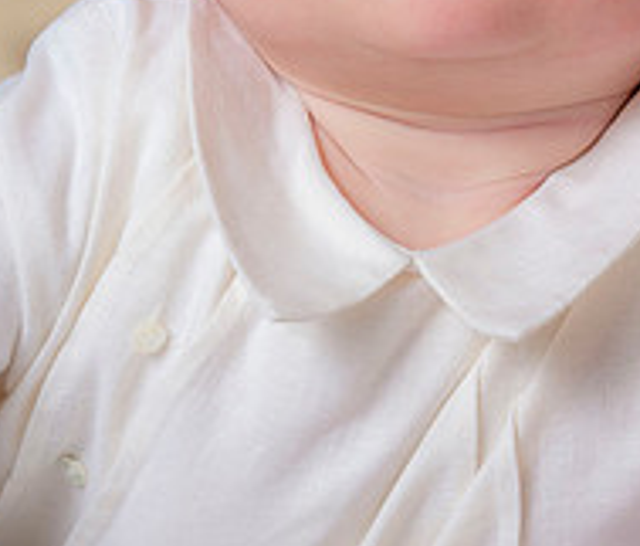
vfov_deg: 7.6
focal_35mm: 210
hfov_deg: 8.9
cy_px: 169
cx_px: 680
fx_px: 4080
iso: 200
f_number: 5
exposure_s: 1/200
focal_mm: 60
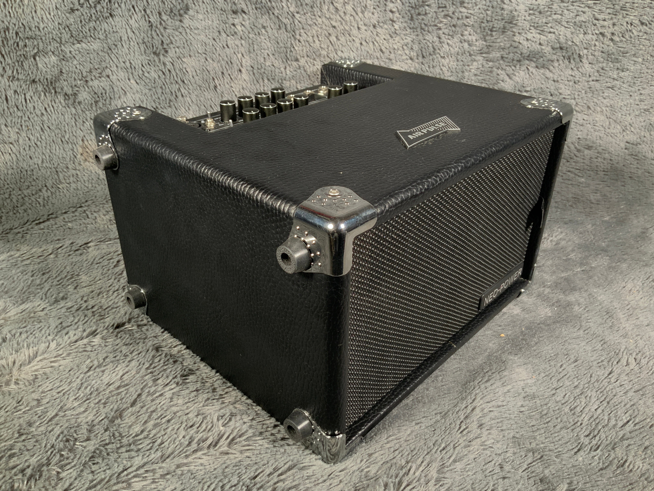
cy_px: 246
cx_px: 327
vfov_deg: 48.2
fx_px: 548
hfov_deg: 61.7
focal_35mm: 29
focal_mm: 3
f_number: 1.8
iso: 80
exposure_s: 1/52
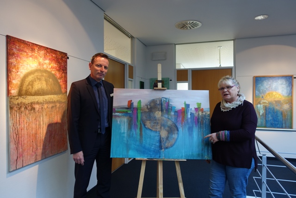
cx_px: 148
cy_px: 99
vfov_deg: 53.2
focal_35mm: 24
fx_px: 197
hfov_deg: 73.7
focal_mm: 8.8
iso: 125
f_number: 2.2
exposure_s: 1/25
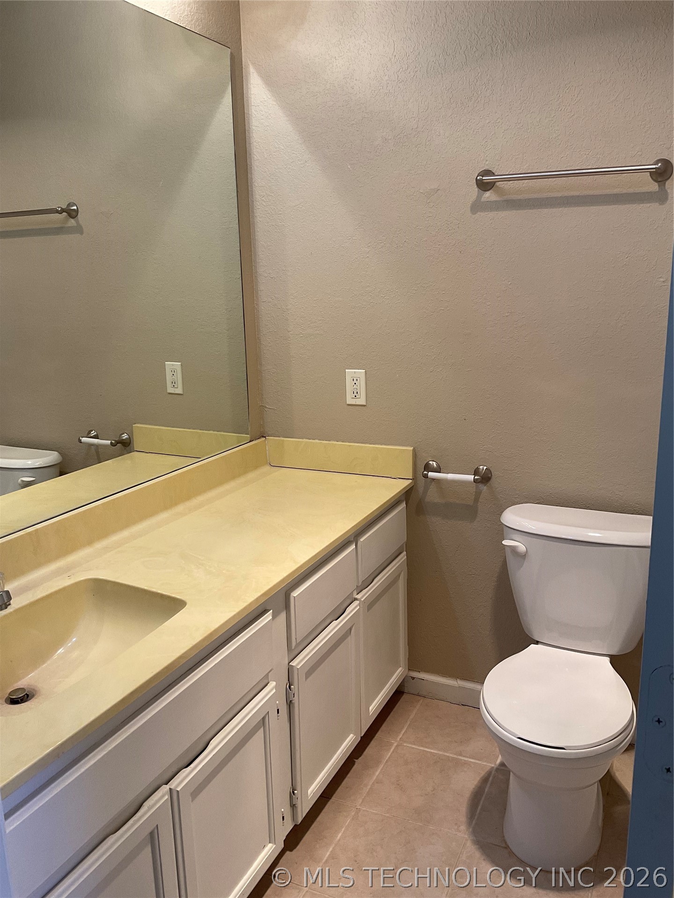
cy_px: 449
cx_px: 337
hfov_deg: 48.2
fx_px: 753
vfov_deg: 61.7
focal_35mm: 29
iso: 64
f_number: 1.8
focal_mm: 3
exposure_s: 1/120
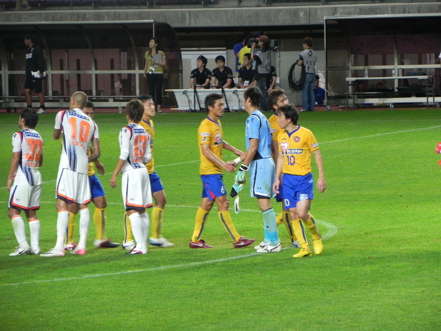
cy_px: 166
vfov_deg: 4.4
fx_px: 4293
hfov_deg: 5.9
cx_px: 220
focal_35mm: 337
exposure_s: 1/58.6
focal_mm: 59.9
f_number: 5
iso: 400
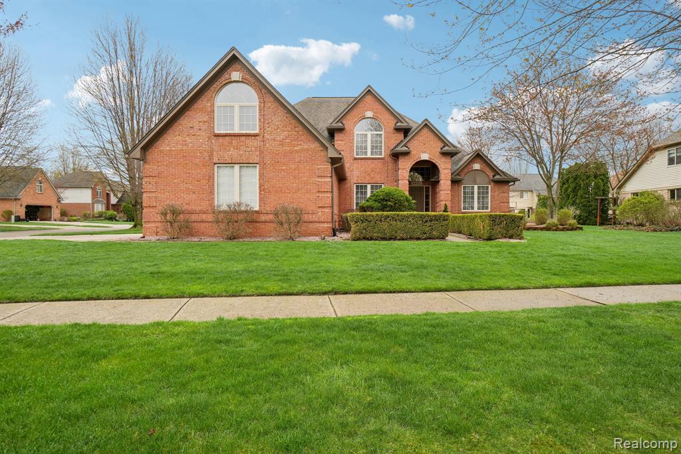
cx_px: 340
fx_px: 397
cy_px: 227
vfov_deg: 59.5
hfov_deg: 81.2
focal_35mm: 21
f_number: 8
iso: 100
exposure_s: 1/90
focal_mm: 14
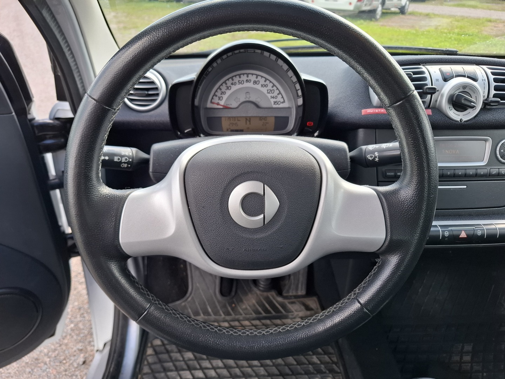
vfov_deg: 58.9
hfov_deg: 73.9
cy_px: 190
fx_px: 336
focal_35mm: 23
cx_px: 252
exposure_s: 1/242
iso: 50
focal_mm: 5.54
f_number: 1.8
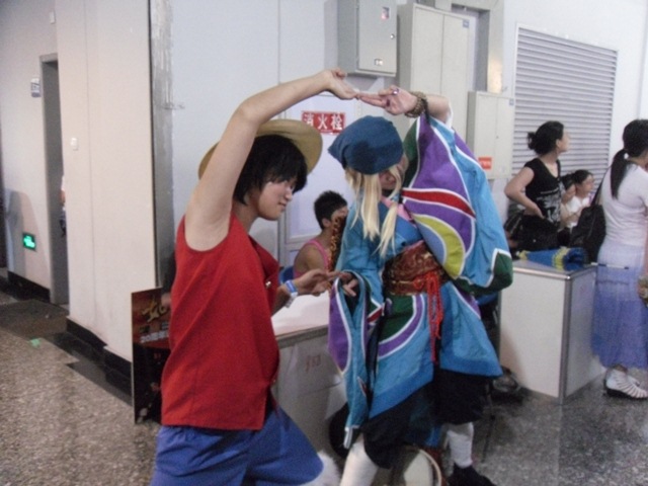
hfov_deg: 42.1
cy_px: 243
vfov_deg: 32.2
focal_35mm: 45
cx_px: 324
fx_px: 842
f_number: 3.5
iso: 800
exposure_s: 1/8
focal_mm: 6.3
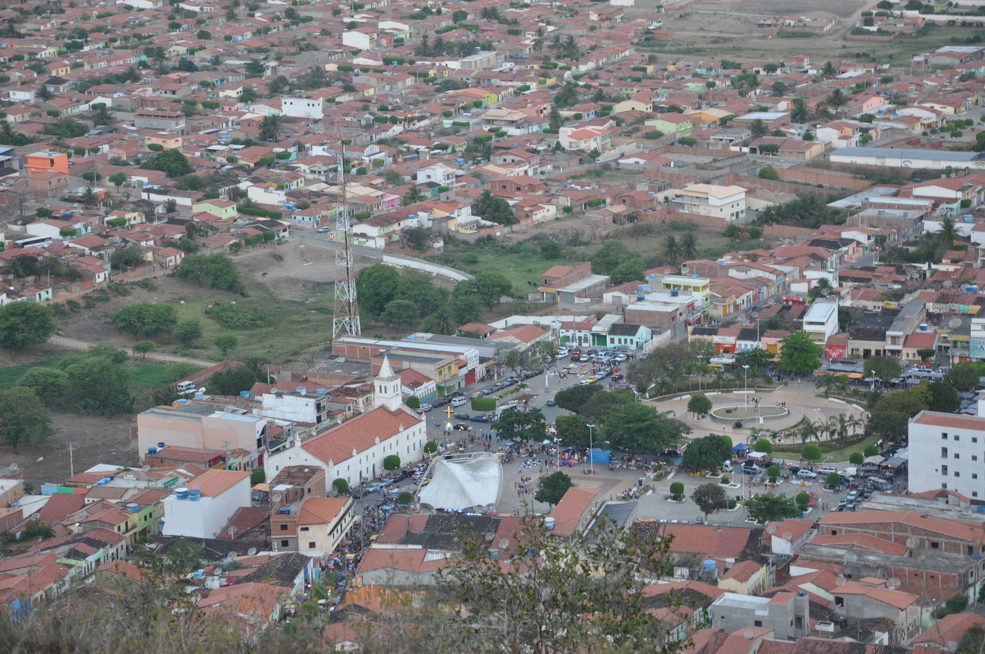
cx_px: 492
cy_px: 327
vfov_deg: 13.0
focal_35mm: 105
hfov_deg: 19.5
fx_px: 2869
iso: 500
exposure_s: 1/40
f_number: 5.3
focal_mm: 70
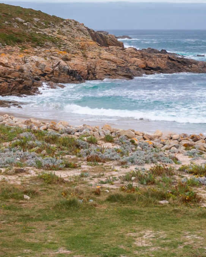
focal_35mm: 99
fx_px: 754
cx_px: 67
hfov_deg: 15.5
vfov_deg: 19.3
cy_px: 106
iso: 100
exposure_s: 1/400
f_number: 4
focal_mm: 10.26
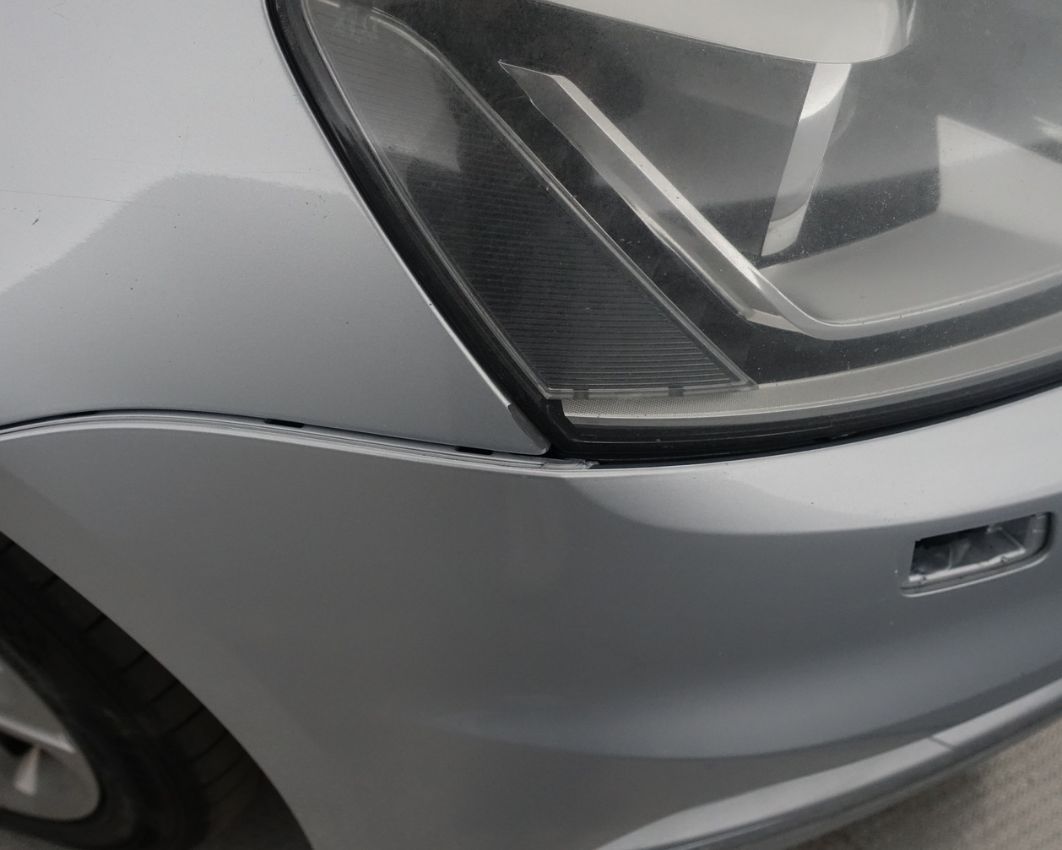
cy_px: 430
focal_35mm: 29
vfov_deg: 50.0
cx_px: 509
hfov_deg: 60.4
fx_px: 912
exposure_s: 1/250
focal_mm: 8.8
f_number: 2.5
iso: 1000
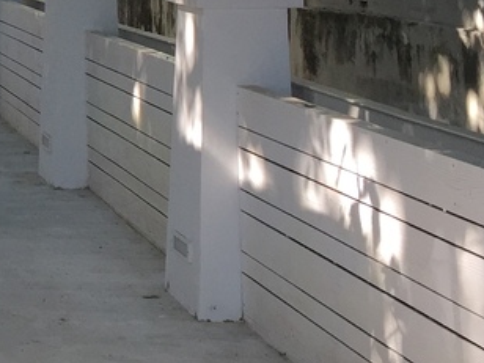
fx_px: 1580
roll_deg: -0.1
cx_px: -278
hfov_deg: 15.8
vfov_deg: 12.7
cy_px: -108
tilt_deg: +0.9
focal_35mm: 113
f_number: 2.2
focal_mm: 4.15
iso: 32
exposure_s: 1/316
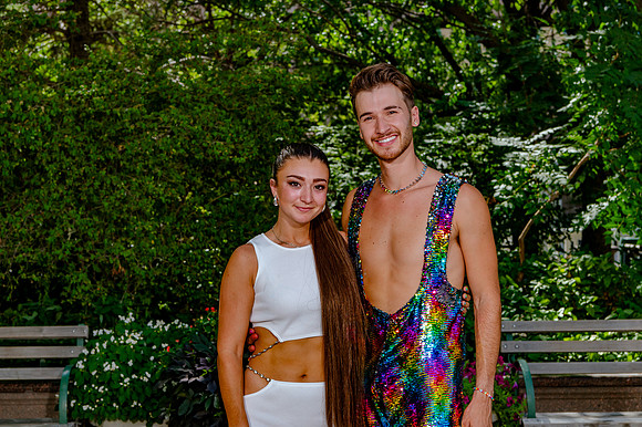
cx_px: 317
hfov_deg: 32.5
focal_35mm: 62
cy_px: 188
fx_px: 1102
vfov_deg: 21.9
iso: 200
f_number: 7.1
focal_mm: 55
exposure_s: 1/320
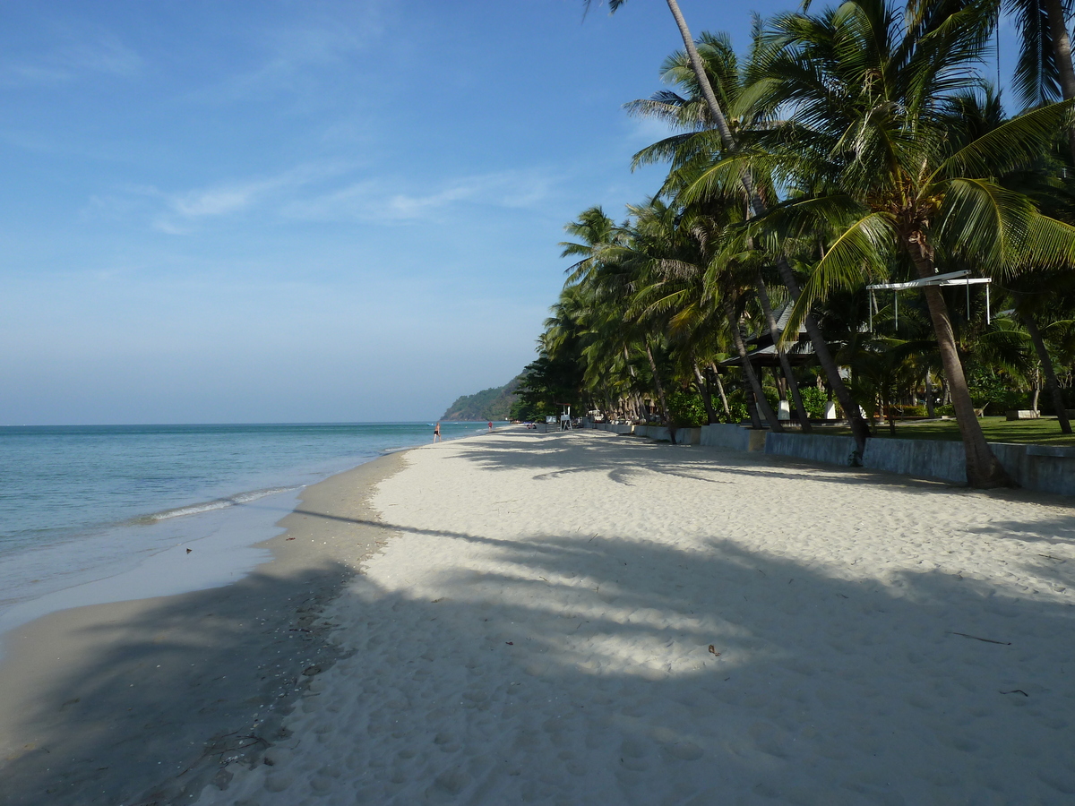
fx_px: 776
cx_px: 538
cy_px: 403
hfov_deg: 69.4
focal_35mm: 25
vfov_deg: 54.9
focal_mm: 4.1
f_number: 5
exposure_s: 1/500
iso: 80
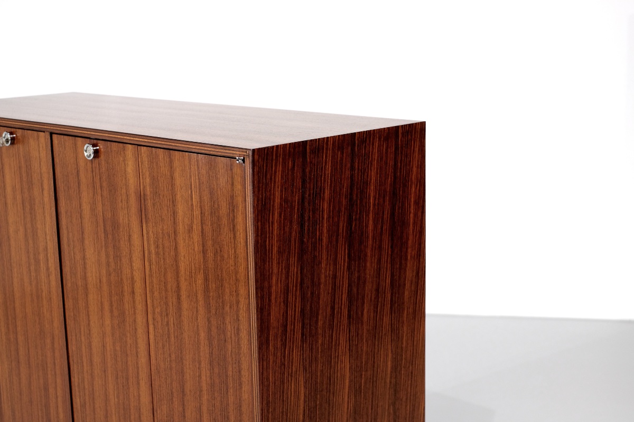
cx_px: 317
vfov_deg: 25.5
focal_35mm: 53
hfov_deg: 37.5
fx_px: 933
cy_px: 211
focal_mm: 35
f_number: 3.6
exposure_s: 1/210
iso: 800
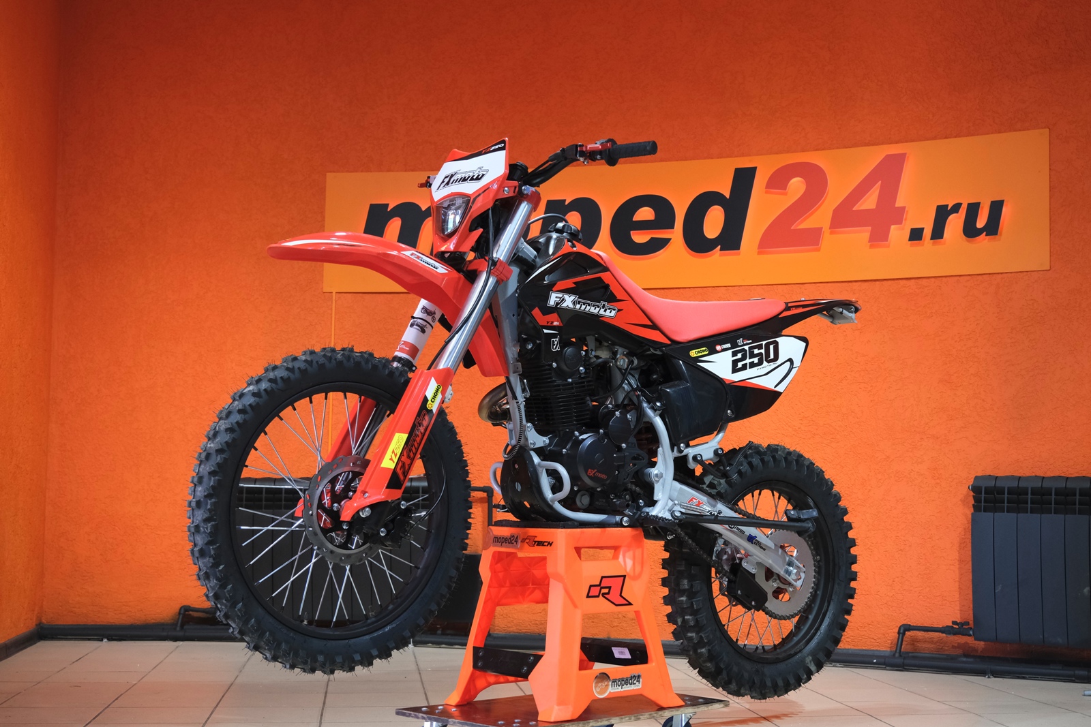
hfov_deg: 40.3
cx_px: 546
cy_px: 364
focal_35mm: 49
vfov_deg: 27.5
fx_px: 1485
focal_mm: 32.5
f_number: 4
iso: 1600
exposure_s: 1/100
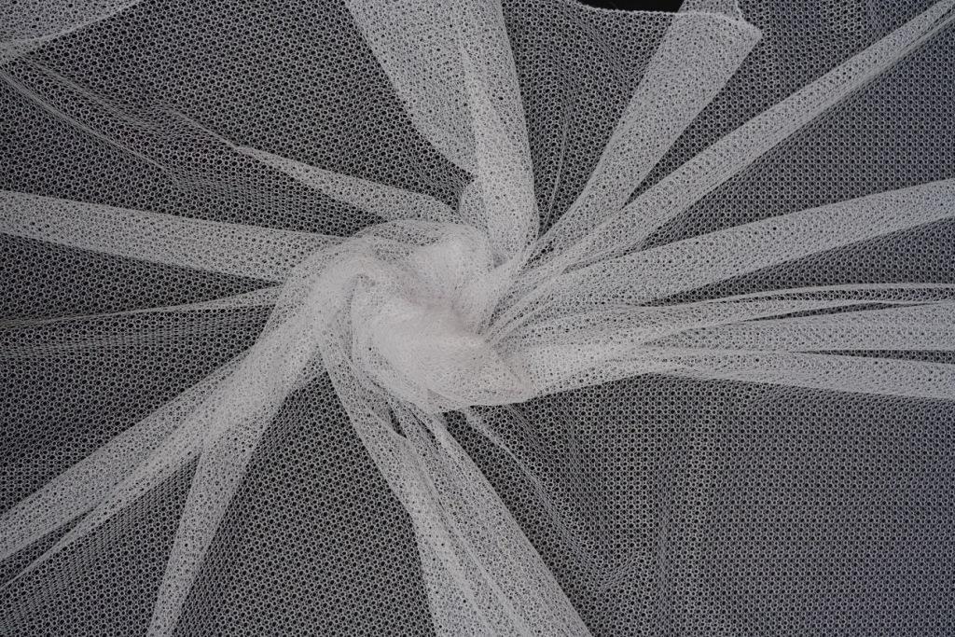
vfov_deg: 46.4
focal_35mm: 28
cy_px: 318
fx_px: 743
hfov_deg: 65.5
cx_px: 478
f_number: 8
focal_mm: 28
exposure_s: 1/160
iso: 500
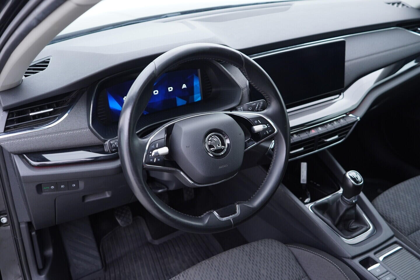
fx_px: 420
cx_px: 210
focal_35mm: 36
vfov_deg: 36.9
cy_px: 140
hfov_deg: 53.1
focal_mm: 24
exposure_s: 1/40
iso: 250
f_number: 2.8
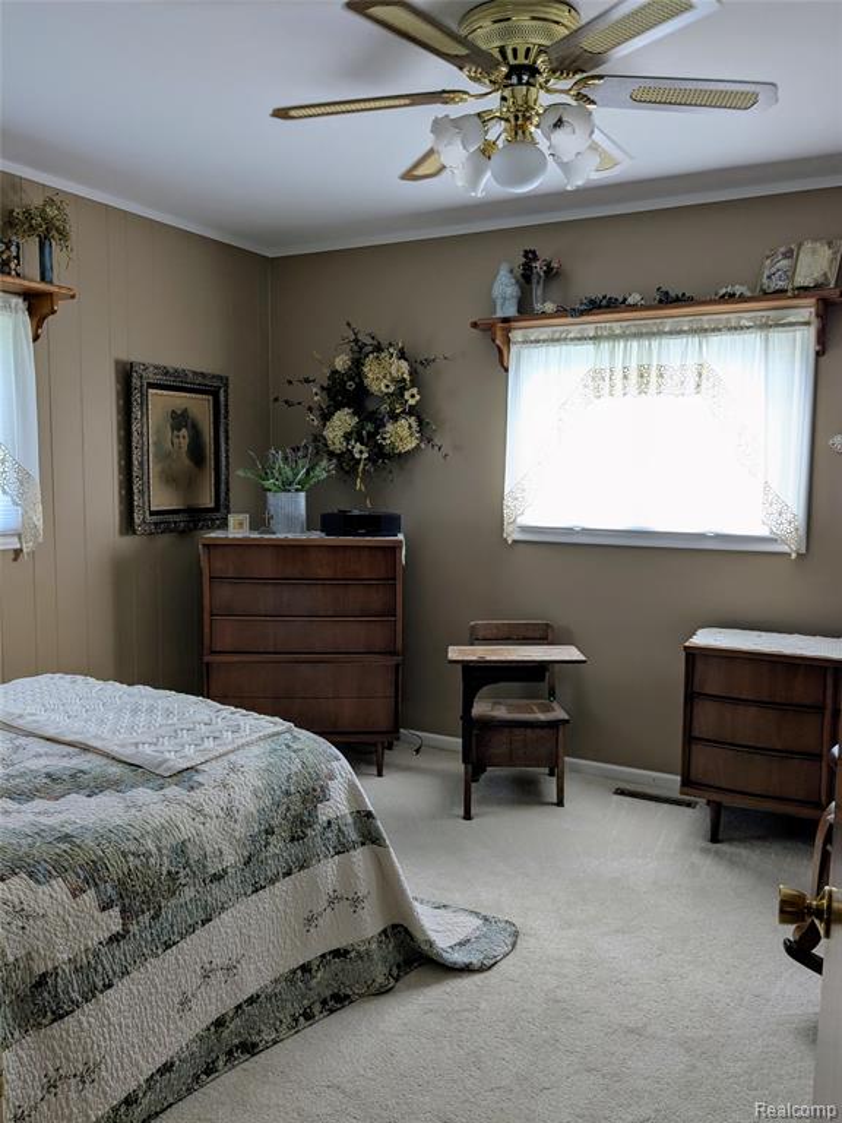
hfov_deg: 51.4
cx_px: 421
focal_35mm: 27
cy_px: 562
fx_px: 876
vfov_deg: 65.3
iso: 50
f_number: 1.73
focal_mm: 4.38
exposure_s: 1/60
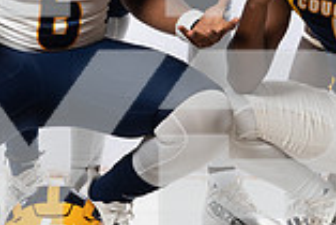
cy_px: -110
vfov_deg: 8.3
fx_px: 1523
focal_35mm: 163
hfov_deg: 12.6
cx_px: 193
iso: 1250
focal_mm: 33
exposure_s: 1/250
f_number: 10
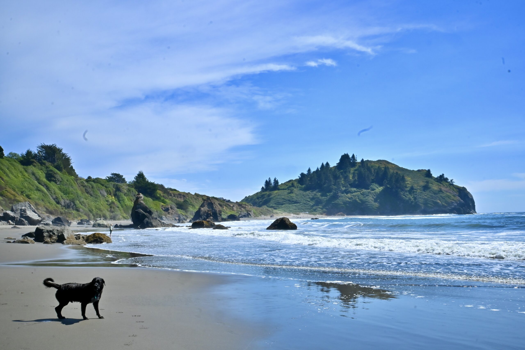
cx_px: 262
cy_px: 175
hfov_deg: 58.3
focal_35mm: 32
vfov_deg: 40.8
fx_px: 470
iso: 250
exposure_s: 1/160
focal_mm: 21.5
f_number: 22
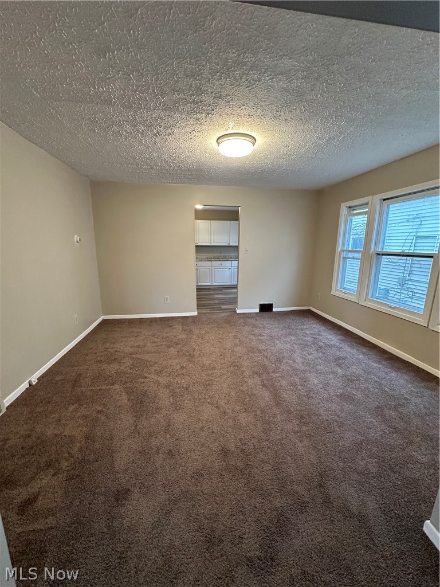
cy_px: 294
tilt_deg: -11.6
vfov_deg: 102.1
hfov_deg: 85.7
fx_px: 237
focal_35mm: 14
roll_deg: -1.0
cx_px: 220
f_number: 2.2
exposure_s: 1/60
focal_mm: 2.22
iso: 400
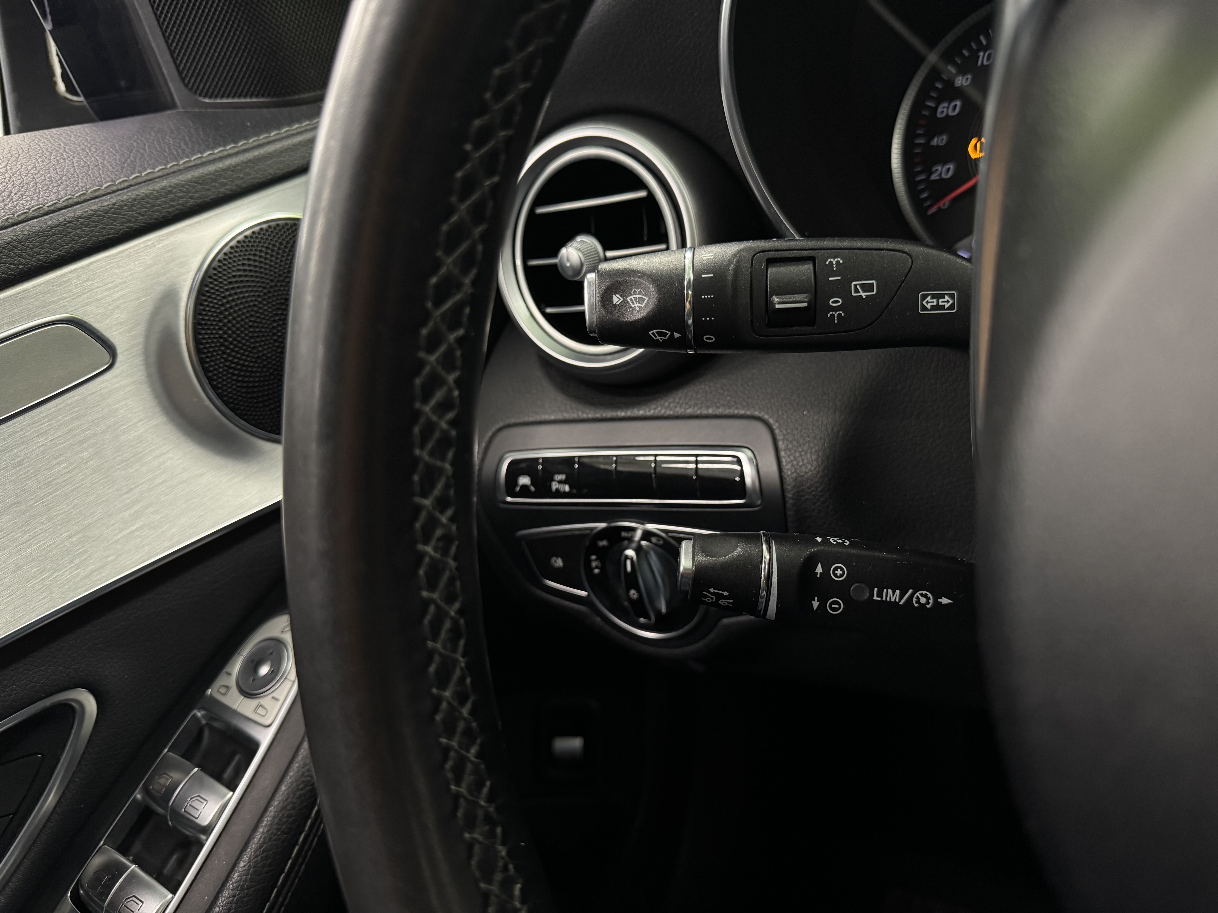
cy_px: 456
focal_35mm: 24
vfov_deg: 56.8
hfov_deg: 71.6
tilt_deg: -22.2
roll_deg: +13.5
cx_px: 609
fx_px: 844
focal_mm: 6.76
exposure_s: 1/50
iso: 400
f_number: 1.78
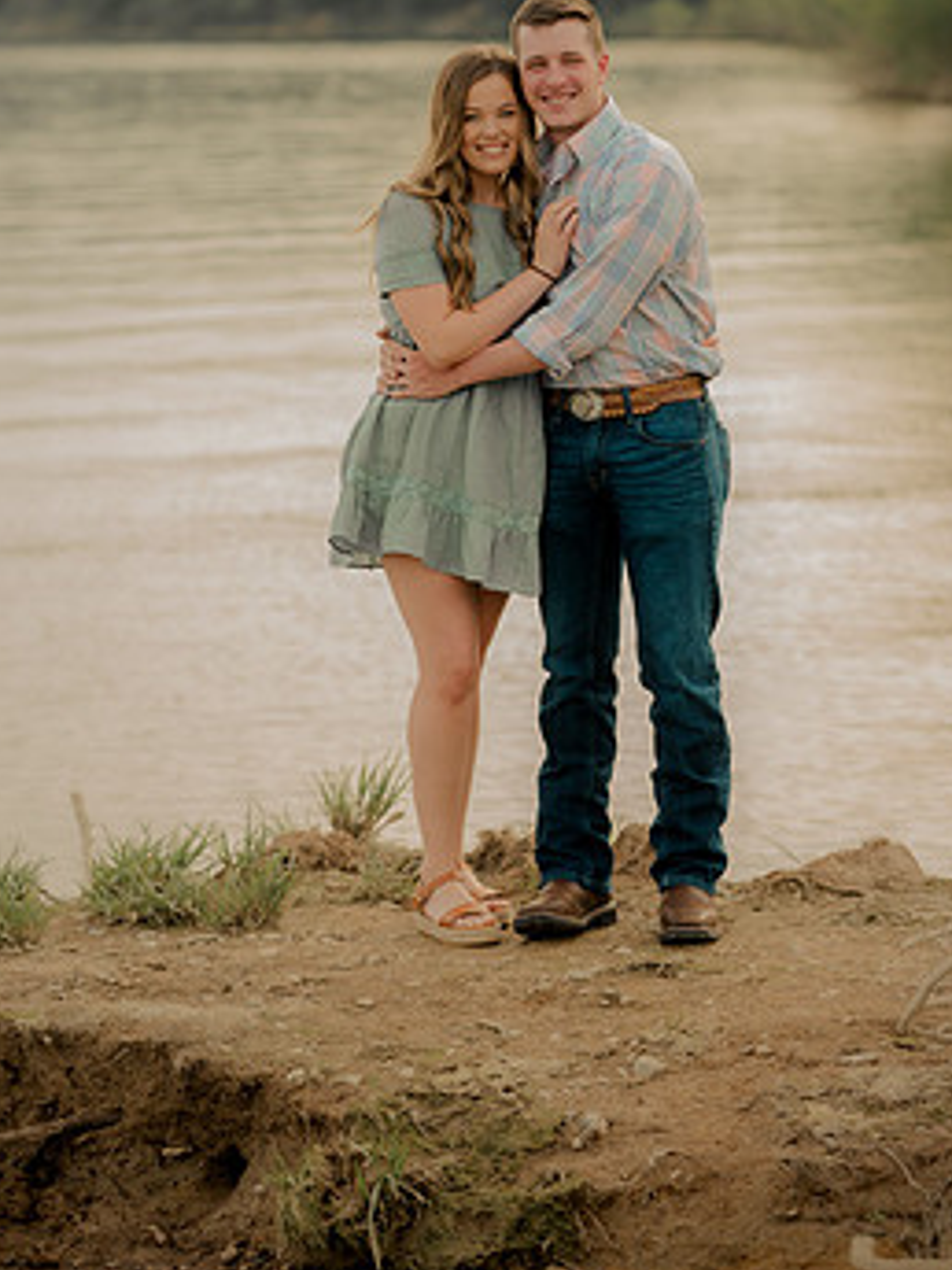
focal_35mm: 128
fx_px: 4694
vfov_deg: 15.4
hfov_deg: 11.6
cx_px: 463
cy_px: 473
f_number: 2.8
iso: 160
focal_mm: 102
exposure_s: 1/400
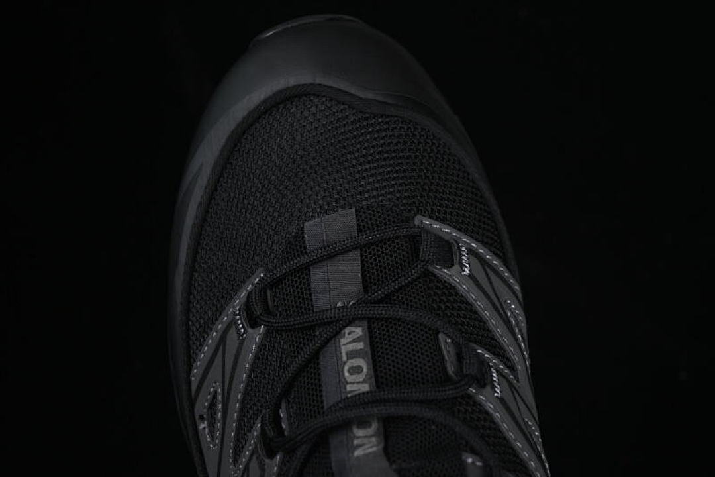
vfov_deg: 18.2
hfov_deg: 27.0
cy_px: 238
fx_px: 1489
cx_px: 358
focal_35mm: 75
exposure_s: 1/50
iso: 160
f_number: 6.3
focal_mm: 50
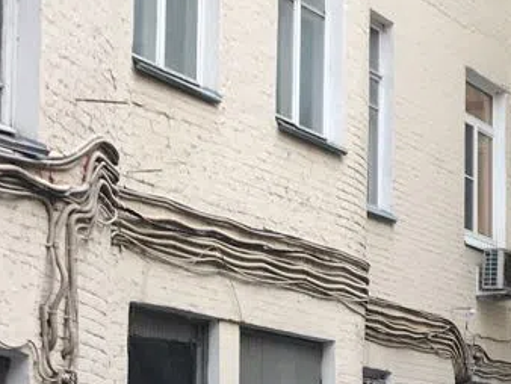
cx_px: 747
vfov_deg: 13.6
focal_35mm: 106
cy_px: 446
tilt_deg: +4.2
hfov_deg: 16.9
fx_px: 1566
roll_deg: -0.2
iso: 20
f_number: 1.8
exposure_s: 1/169
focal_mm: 3.99
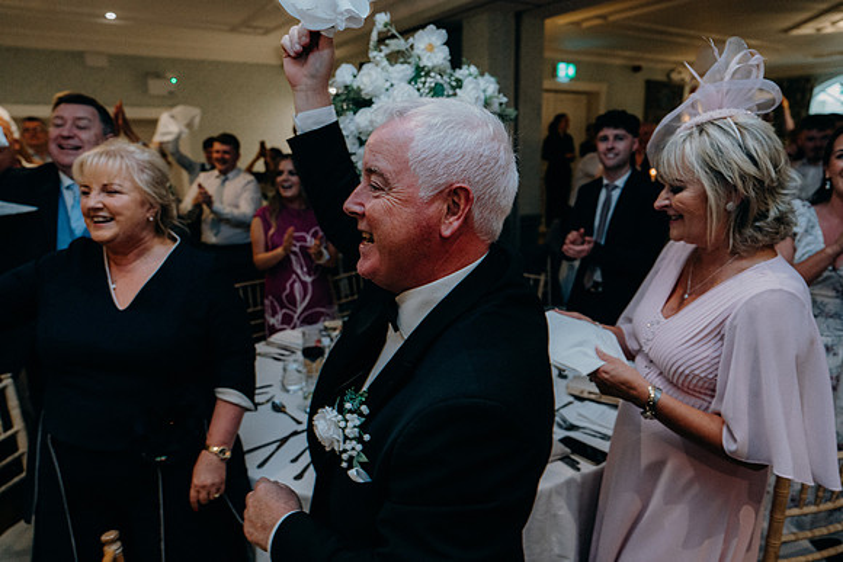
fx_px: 562
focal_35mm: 24
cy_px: 281
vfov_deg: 53.2
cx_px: 422
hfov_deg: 73.7
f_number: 3.5
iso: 2500
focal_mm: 24
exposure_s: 1/160
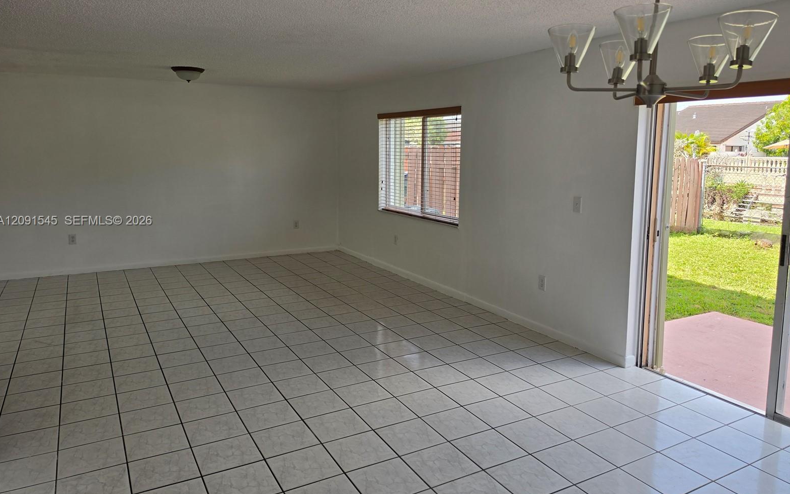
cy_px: 221
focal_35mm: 25
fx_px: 538
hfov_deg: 72.5
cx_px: 400
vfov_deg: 49.2
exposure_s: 1/359
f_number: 1.4
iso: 20
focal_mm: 6.5
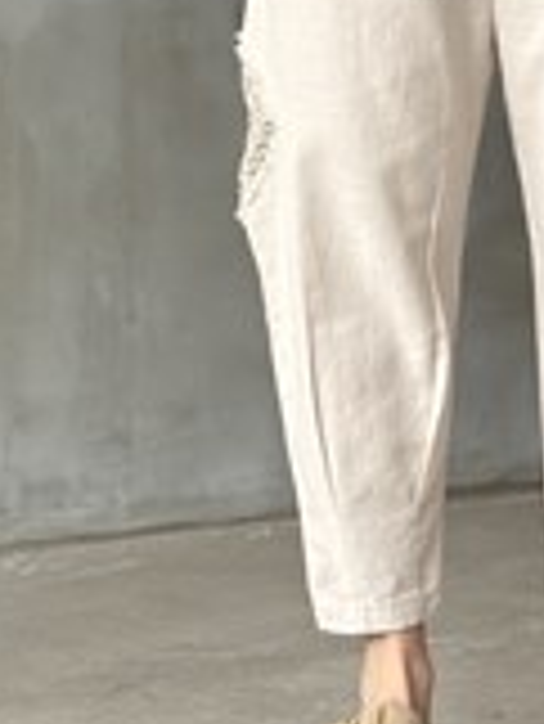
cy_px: -45
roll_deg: -0.5
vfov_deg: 15.2
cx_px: 481
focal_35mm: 127
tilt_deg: +2.5
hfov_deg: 11.6
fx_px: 2658
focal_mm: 6.76
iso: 100
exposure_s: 1/114
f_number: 1.78
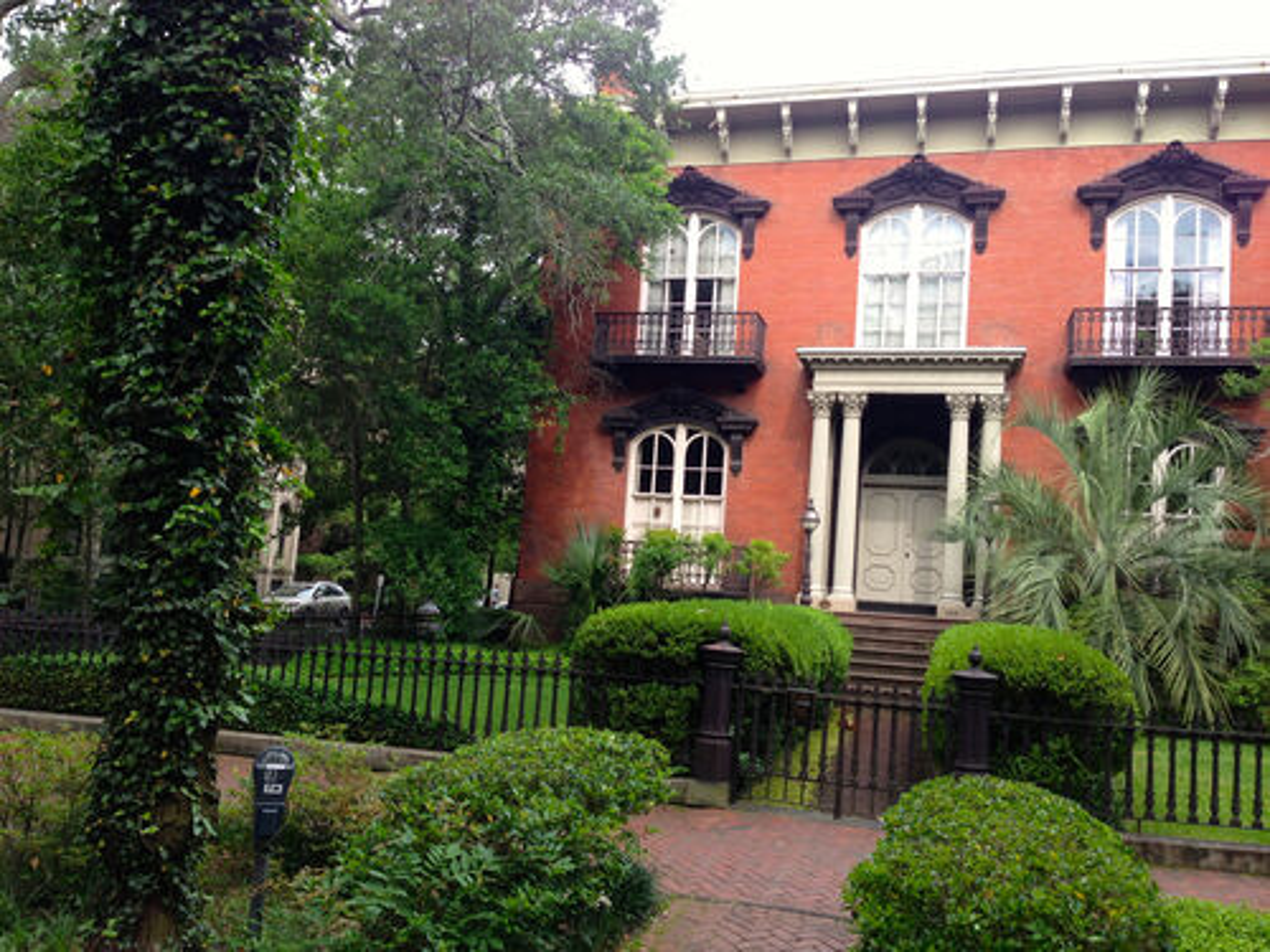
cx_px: 635
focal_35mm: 33
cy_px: 476
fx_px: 1211
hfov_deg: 55.4
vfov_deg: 42.9
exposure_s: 1/223
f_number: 2.4
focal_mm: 4.13
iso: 50
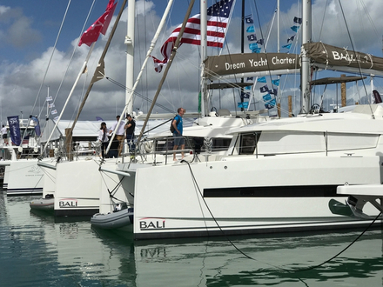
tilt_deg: +1.5
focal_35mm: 57
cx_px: 192
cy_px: 144
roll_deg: +1.8
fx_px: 631
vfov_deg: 25.7
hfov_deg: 33.8
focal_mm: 6.6
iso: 20
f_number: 2.8
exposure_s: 1/4367
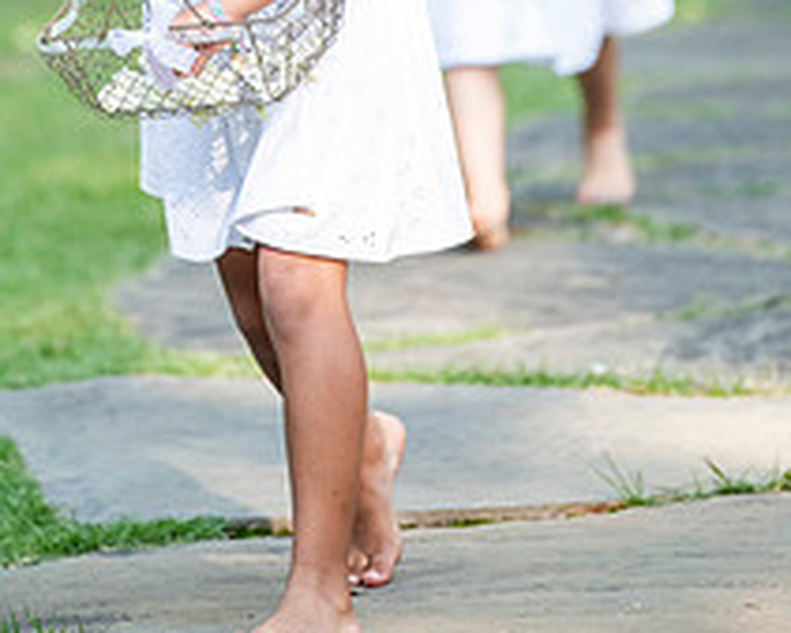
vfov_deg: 3.9
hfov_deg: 4.8
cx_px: 307
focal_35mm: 400
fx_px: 9369
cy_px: -195
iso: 800
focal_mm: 200
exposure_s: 1/800
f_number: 3.2
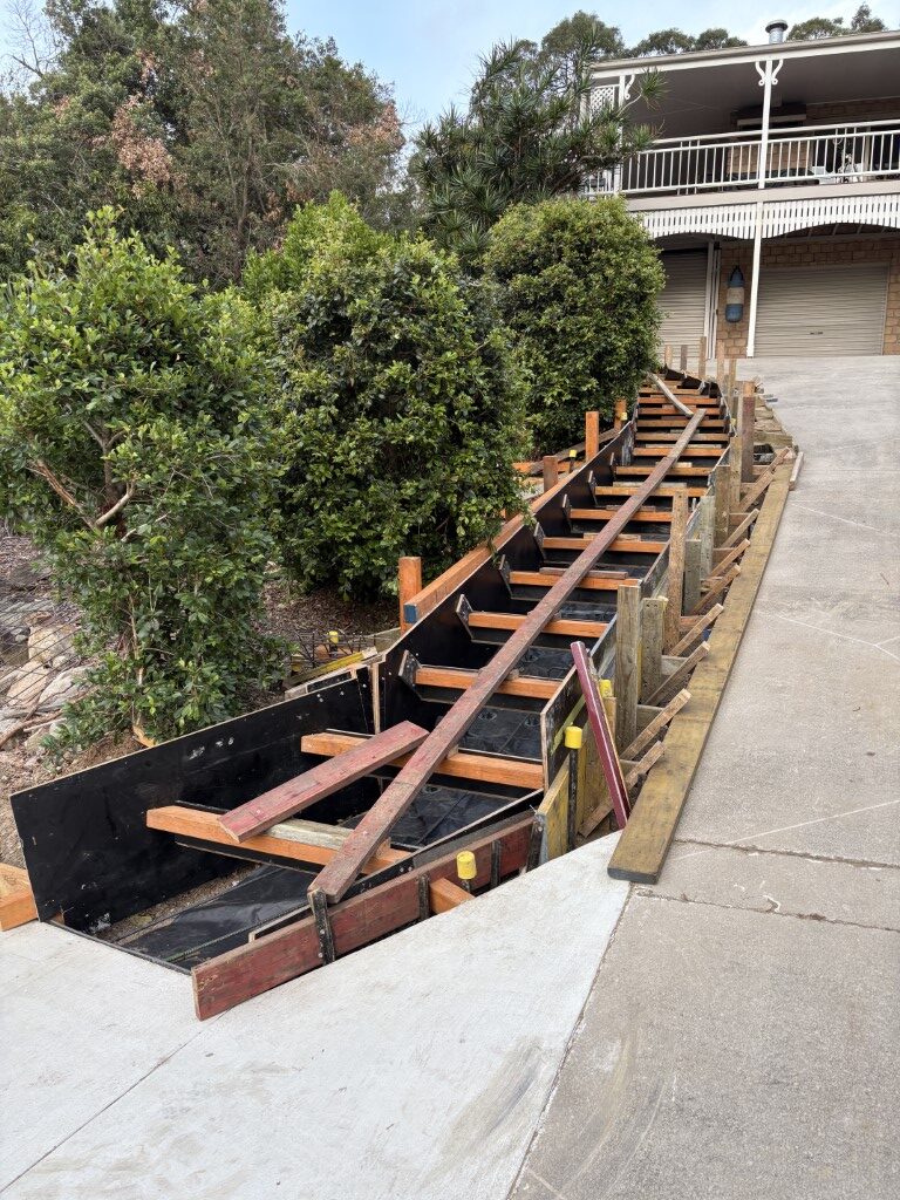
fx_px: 901
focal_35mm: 26
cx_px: 450
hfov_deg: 53.1
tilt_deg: -7.1
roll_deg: -4.5
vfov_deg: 67.3
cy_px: 600
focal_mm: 5.96
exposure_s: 1/122
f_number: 1.6
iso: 50
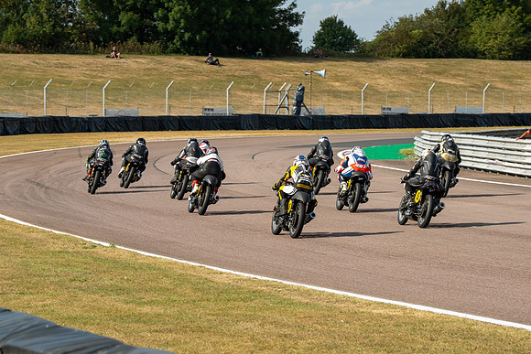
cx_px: 286
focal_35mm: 217
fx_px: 3200
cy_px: 175
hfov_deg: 9.5
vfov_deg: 6.3
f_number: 9
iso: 125
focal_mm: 175
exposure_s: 1/320
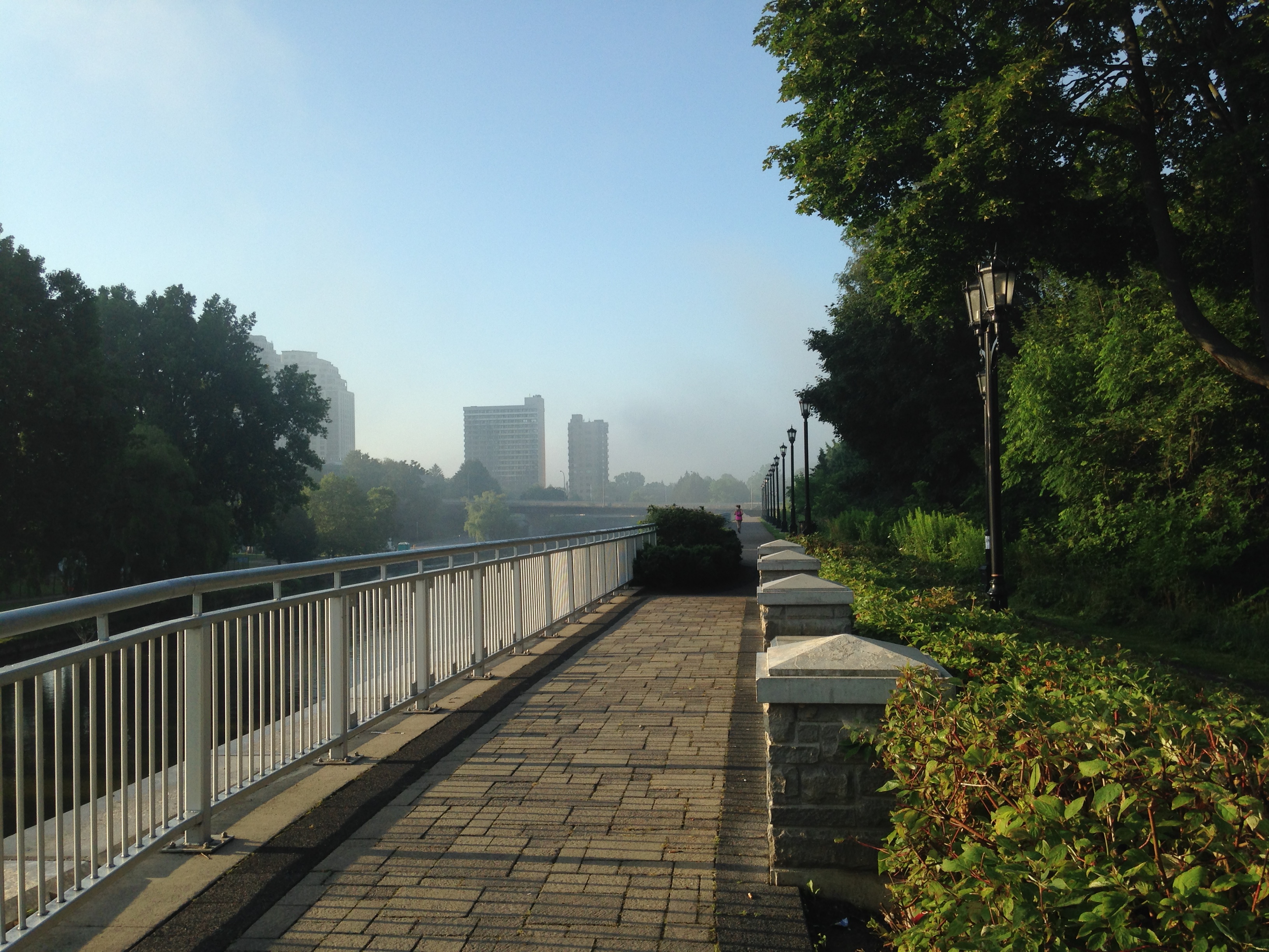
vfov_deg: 42.9
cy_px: 476
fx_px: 1210
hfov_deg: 55.4
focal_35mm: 33
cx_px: 634
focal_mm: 4.12
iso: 50
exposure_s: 1/985
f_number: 2.4
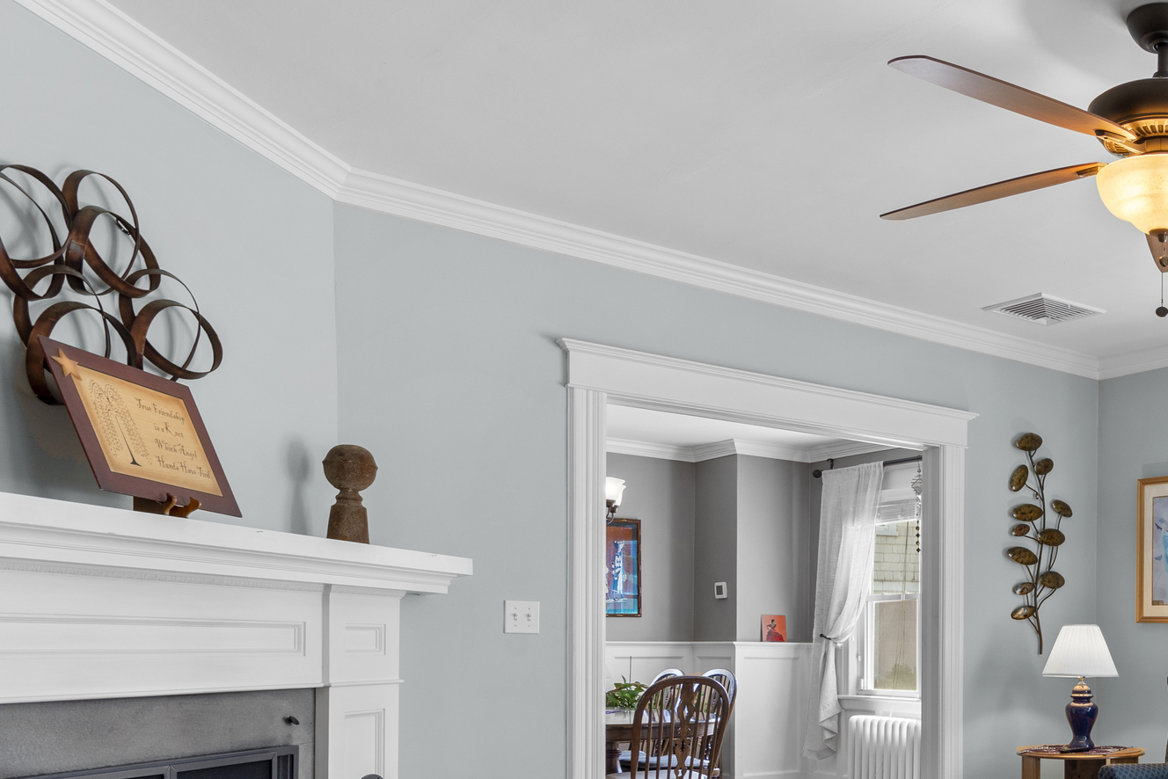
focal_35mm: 37
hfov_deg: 43.7
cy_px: 660
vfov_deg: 34.5
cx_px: 1189
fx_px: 1201
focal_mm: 16
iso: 200
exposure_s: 1/2
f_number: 9
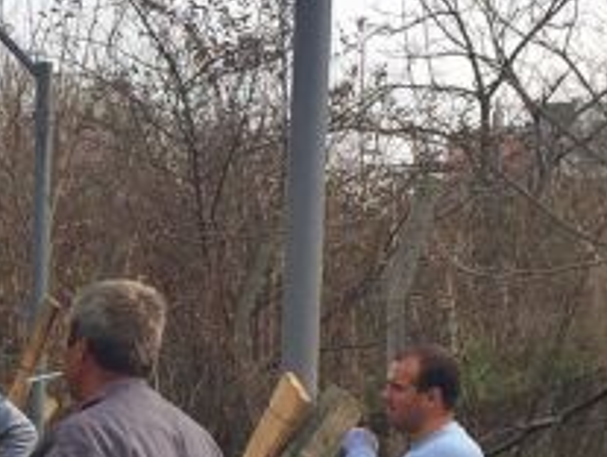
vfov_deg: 10.8
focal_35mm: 137
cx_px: -264
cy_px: 382
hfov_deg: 13.6
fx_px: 2407
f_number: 2.2
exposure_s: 1/1980
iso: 32
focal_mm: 4.15
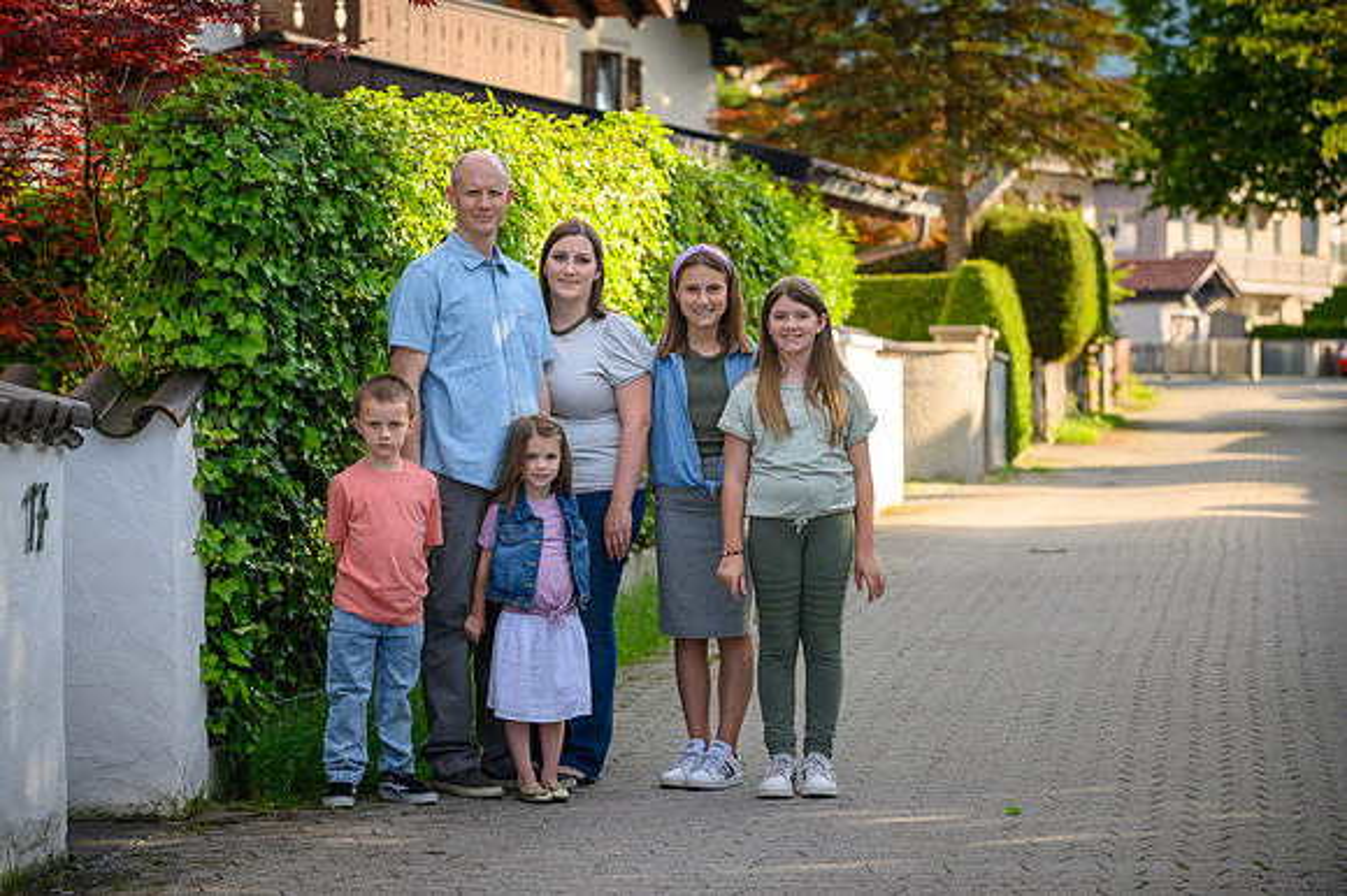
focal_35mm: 125
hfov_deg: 16.4
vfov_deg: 11.0
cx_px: 674
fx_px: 4674
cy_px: 448
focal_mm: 125
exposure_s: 1/1000
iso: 400
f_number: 5.6
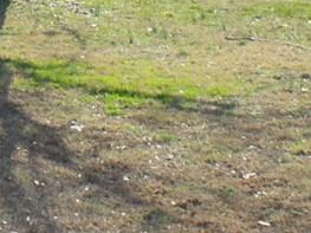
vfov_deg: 10.0
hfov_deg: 13.7
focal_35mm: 144
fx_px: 1293
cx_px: 76
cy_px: -88
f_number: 5.6
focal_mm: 6.1
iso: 200
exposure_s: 1/400
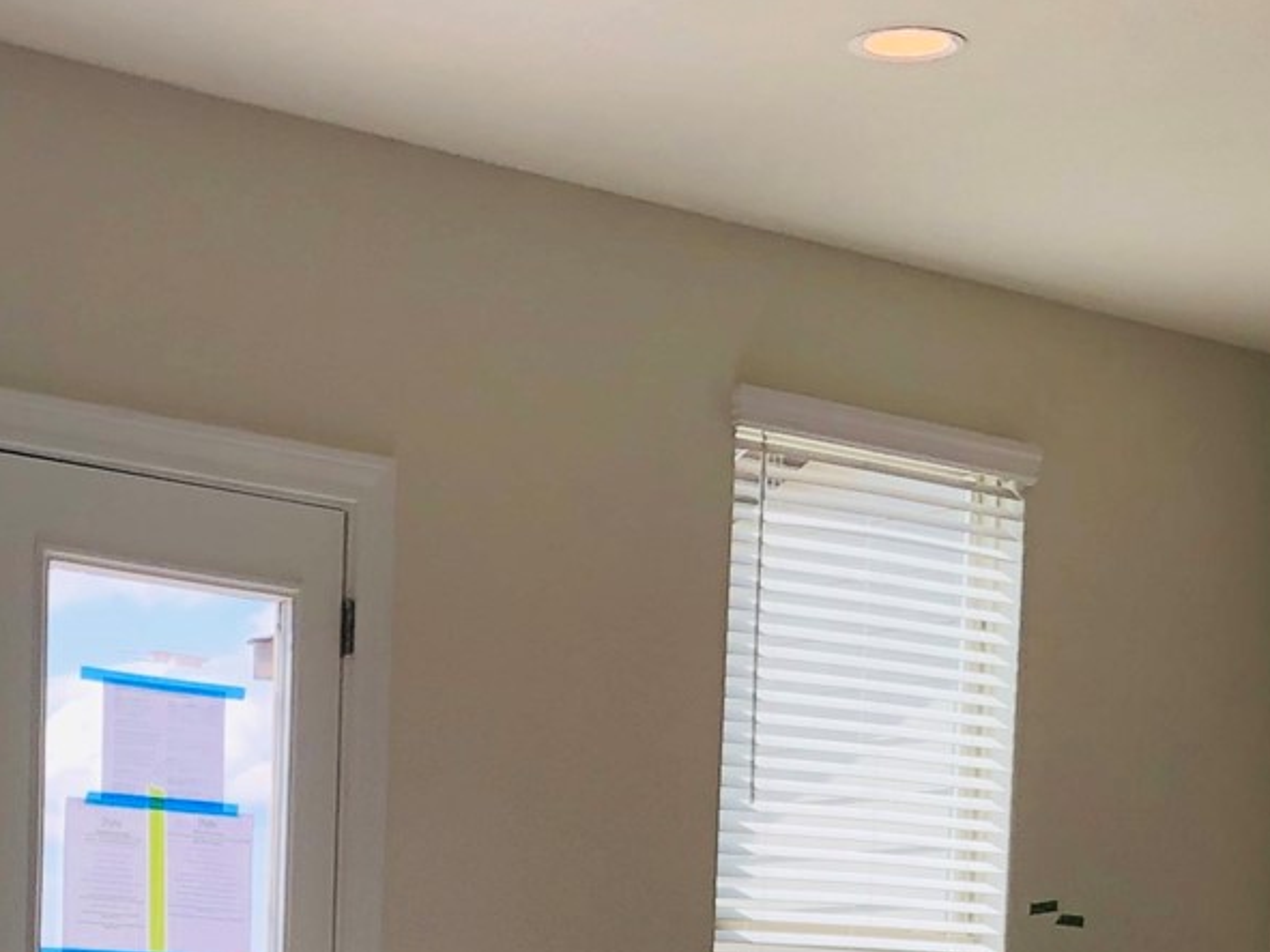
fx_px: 3558
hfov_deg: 20.0
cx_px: 271
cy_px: 1431
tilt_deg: -4.5
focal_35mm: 97
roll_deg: -1.5
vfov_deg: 14.2
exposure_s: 1/347
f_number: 1.8
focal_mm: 3.99
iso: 20
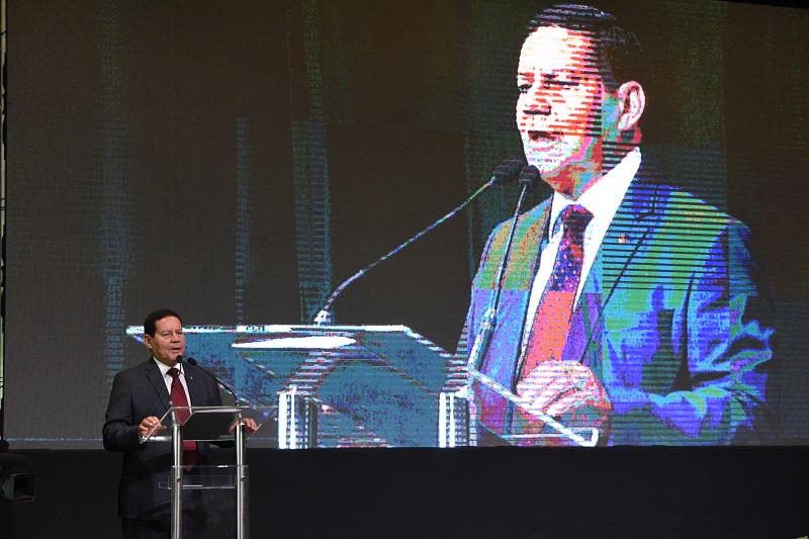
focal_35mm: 105
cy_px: 270
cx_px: 404
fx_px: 2359
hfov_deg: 19.5
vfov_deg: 13.0
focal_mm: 105
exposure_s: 1/320
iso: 6400
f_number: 5.6
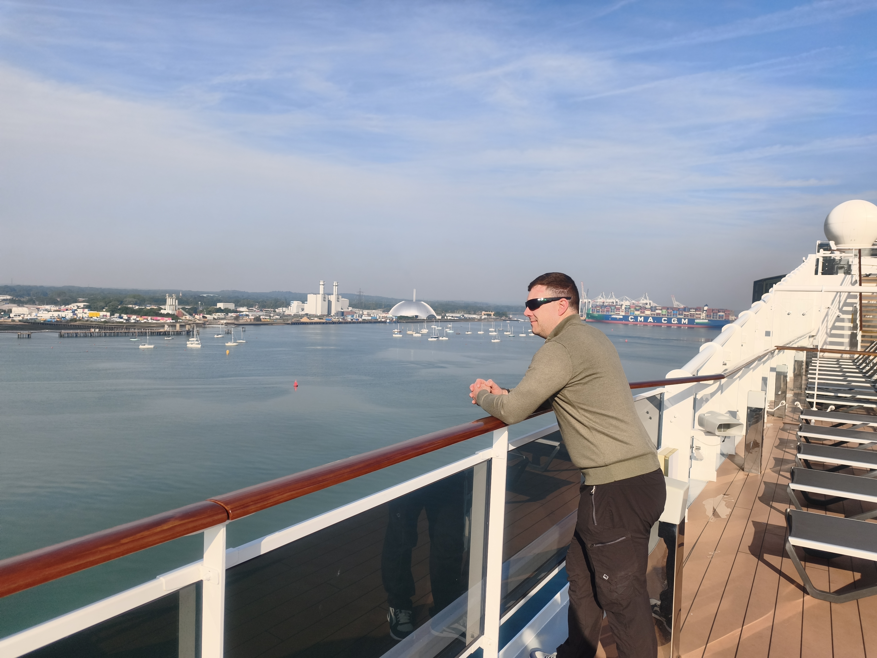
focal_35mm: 23
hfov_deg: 73.9
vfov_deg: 58.9
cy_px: 329
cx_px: 438
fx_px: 583
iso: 50
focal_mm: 6.45
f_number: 1.62
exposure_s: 1/5208
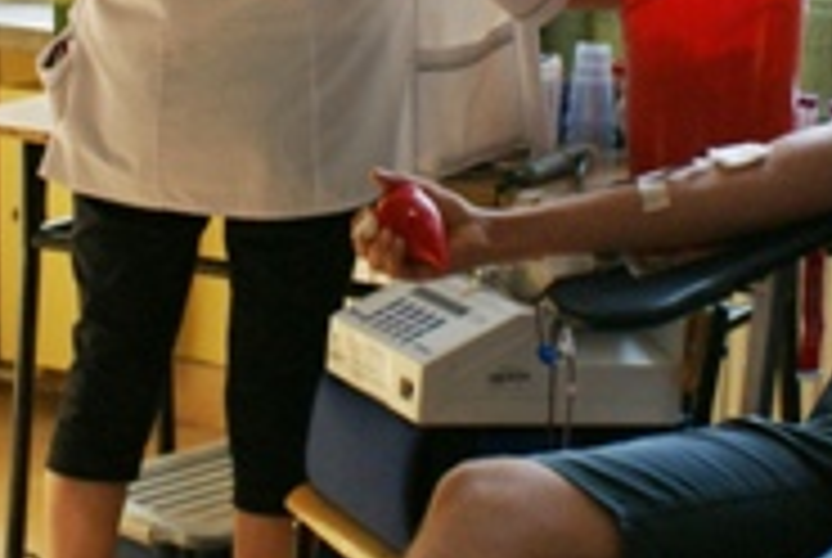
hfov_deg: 17.9
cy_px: 108
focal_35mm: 114
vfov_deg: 12.0
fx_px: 2639
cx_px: 324
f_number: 5.6
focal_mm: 22
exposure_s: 1/80
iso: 400
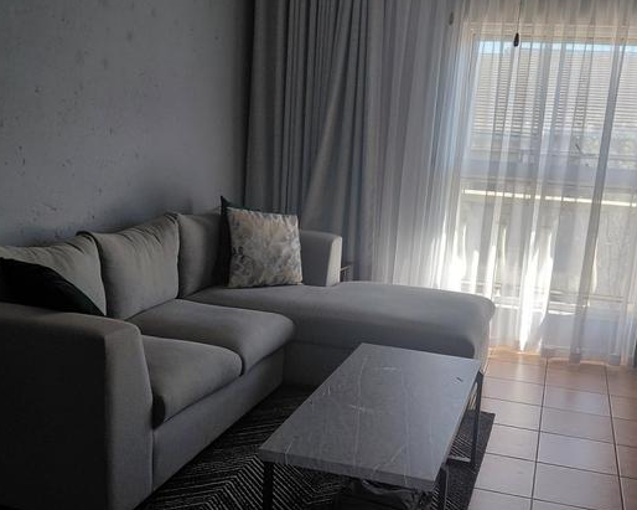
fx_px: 716
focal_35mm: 38
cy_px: 285
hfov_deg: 47.9
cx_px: 337
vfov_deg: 39.1
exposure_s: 1/141
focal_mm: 4.69
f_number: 1.8
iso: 50
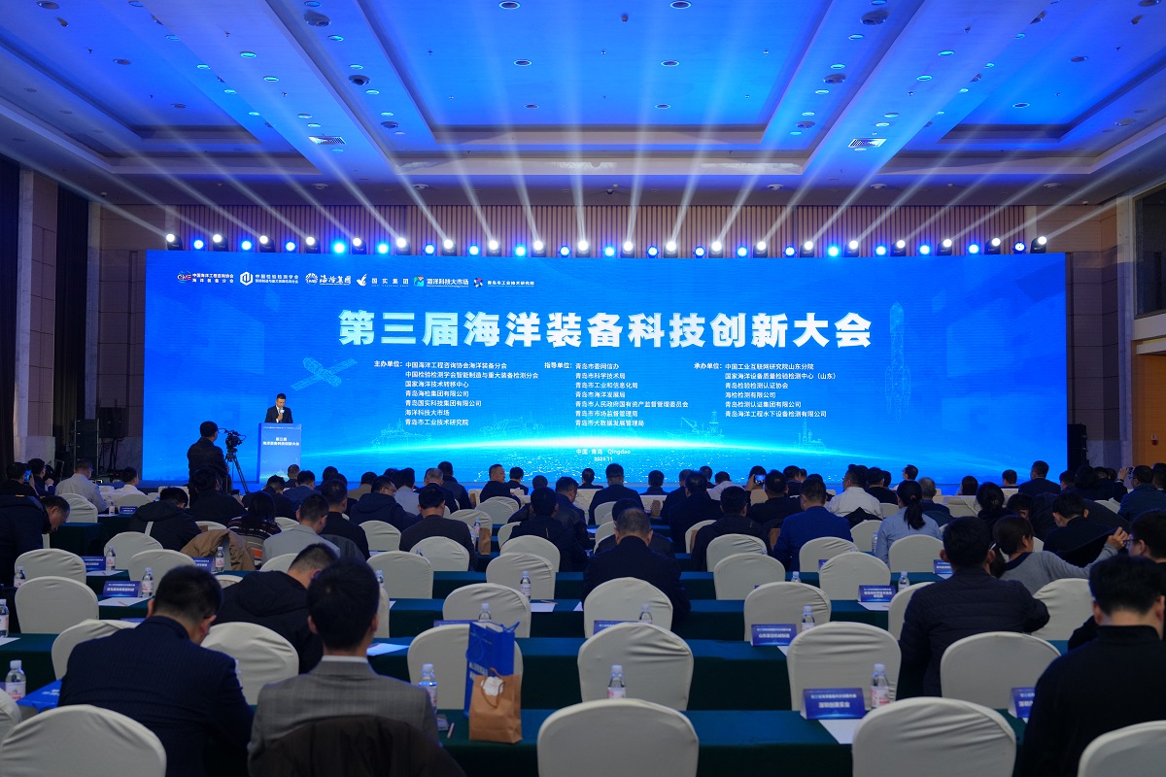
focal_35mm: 37
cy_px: 388
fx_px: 1198
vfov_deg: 35.9
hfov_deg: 51.9
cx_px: 583
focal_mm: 37
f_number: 4
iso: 640
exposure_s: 1/160
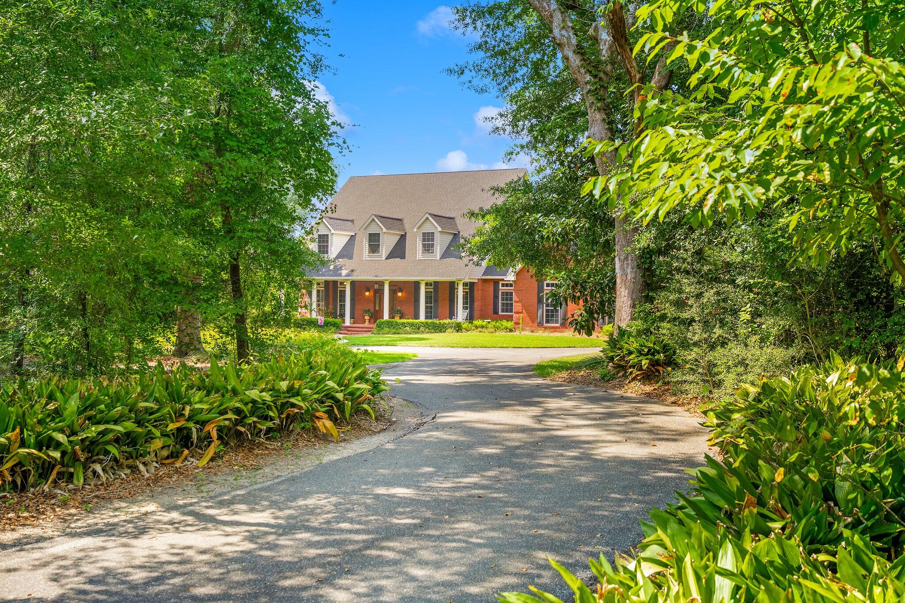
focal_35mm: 36
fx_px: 905
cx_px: 452
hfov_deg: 53.1
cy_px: 302
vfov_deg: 36.9
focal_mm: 24
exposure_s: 1/200
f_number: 3.5
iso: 500
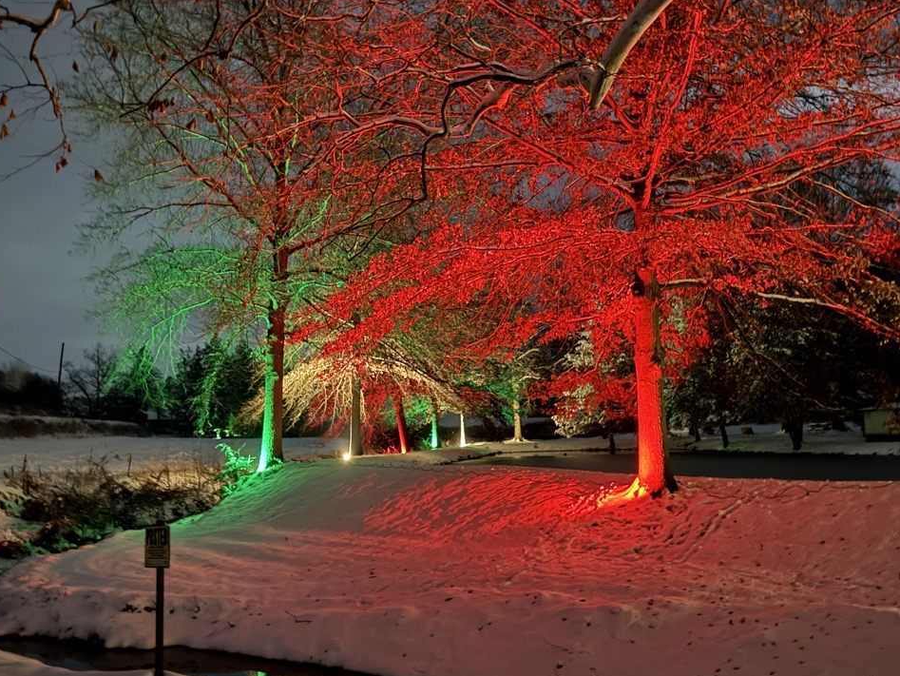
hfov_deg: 48.9
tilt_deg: +9.2
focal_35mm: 38
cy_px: 274
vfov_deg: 37.6
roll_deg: +1.5
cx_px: 504
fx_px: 988
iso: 2500
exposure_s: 1/2
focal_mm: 6.76
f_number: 1.78
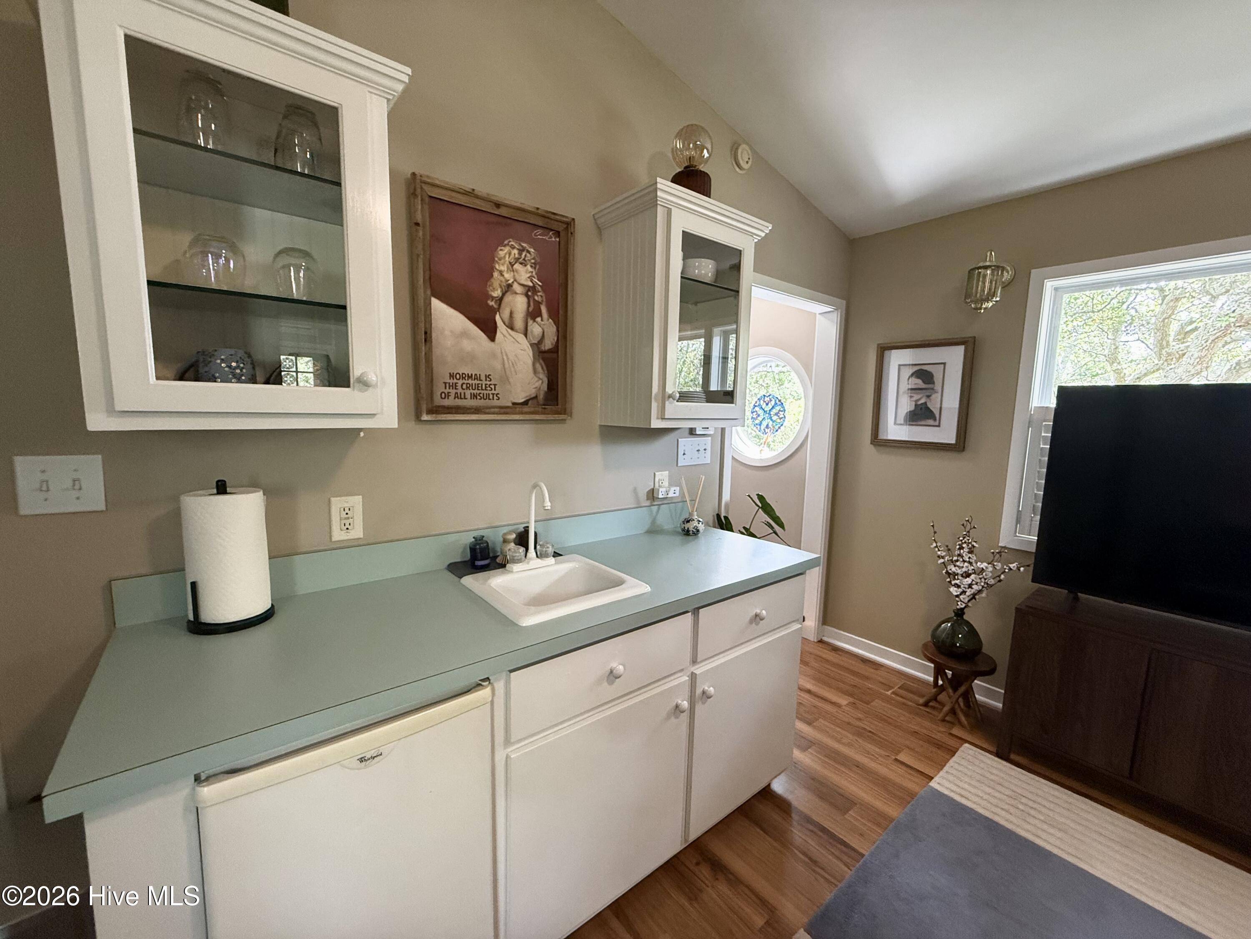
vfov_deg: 85.7
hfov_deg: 102.1
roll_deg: -1.0
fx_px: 506
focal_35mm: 14
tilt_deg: -6.5
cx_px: 626
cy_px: 470
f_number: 2.2
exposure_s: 1/60
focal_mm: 2.22
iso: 320
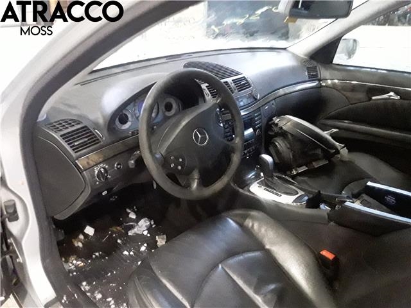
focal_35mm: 28
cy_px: 154
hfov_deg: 63.4
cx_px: 206
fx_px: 332
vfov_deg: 49.7
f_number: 1.9
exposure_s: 1/17
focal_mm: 2.91
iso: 800
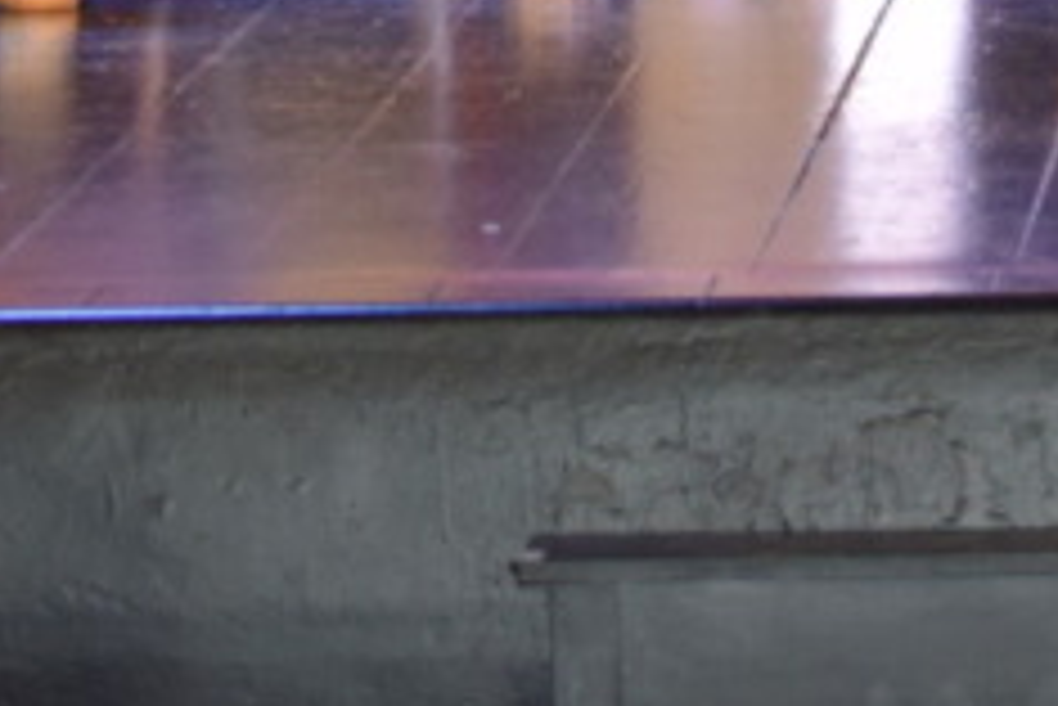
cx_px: 644
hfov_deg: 4.6
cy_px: -1169
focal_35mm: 449
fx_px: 13195
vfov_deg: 3.0
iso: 800
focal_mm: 55
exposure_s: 1/100
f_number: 5
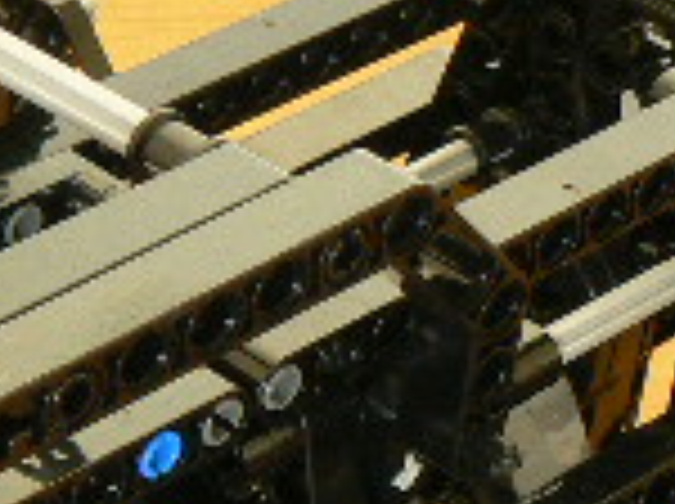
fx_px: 2998
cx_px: -166
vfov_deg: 9.4
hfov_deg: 12.5
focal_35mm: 154
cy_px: 684
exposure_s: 2
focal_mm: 6
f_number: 4.5
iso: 100
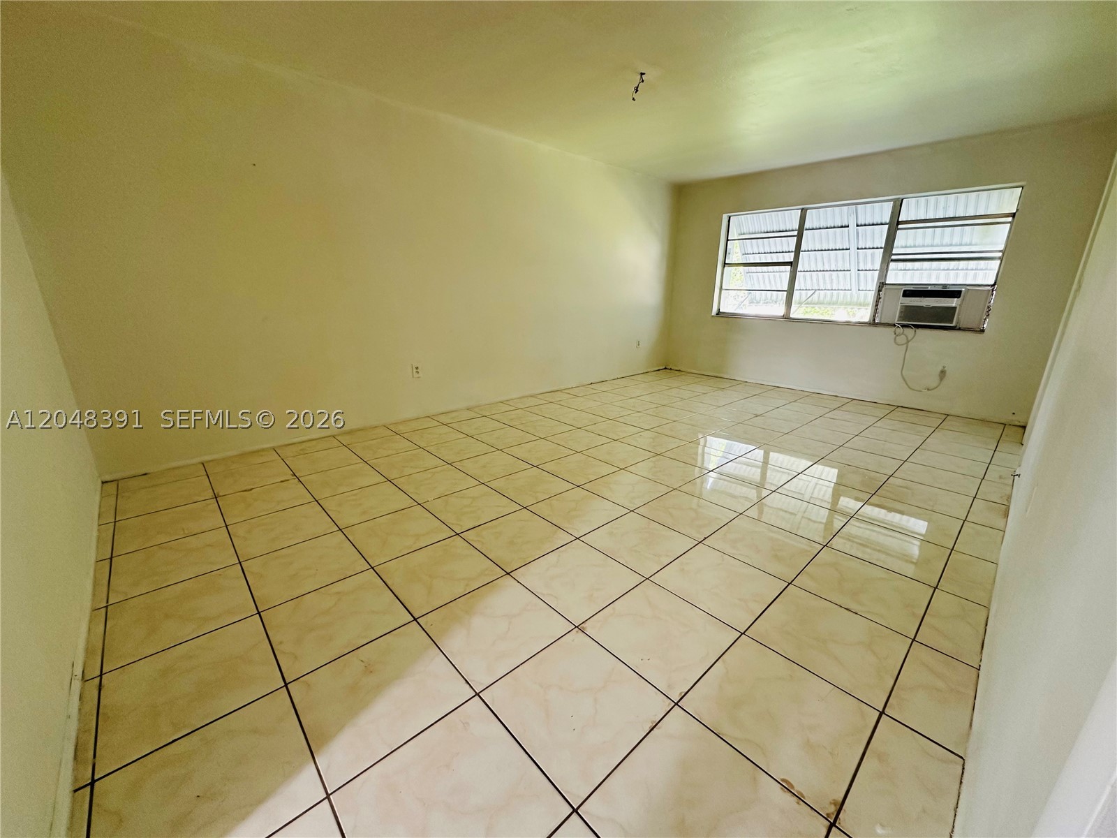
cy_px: 419
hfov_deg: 102.1
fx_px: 452
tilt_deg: -15.9
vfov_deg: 85.7
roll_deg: -0.7
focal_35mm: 14
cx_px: 558
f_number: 2.2
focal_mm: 2.22
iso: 160
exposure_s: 1/99
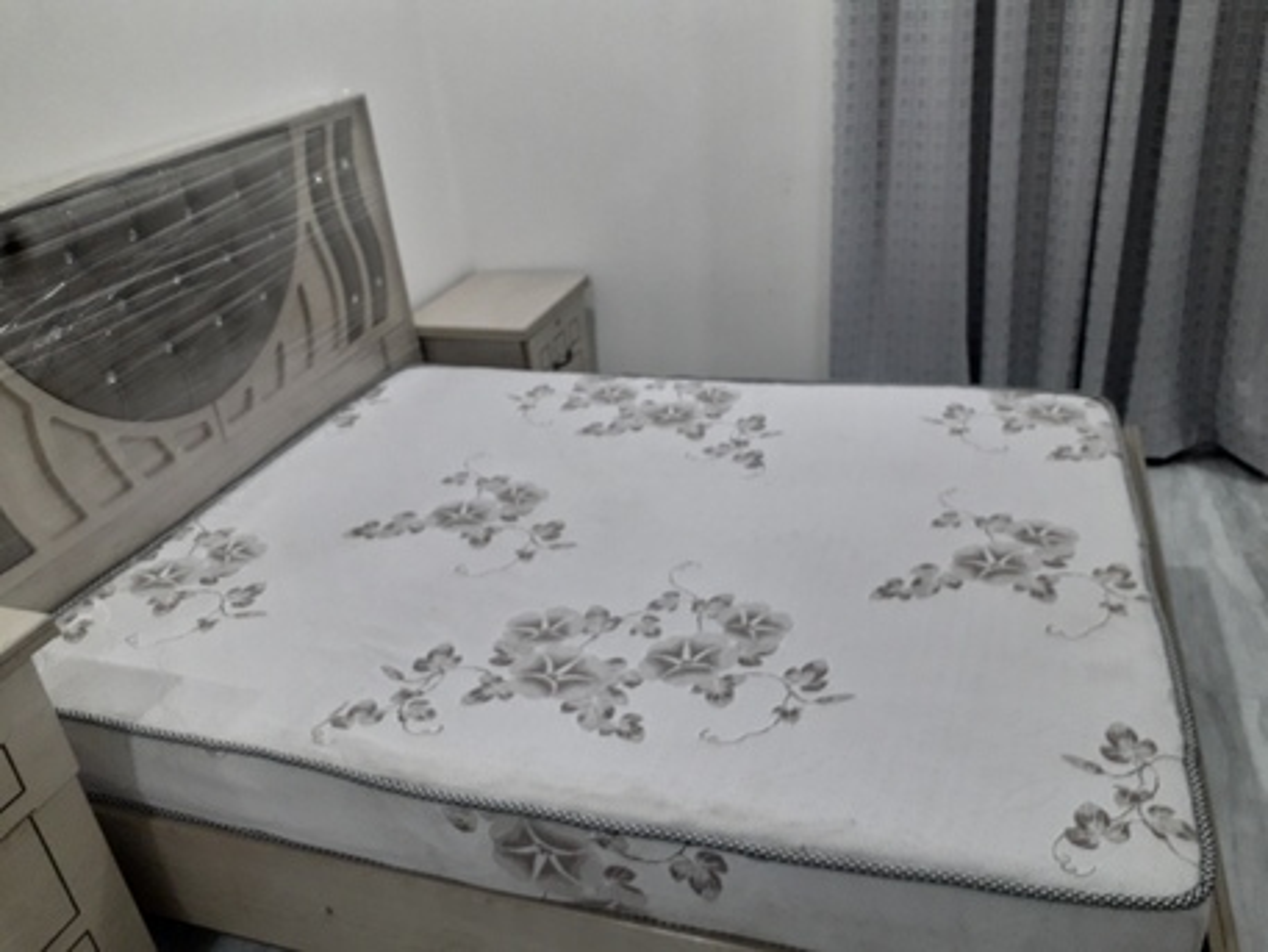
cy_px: 476
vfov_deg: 51.4
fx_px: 989
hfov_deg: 65.3
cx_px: 634
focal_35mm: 27
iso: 160
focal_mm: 3.6
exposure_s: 1/50
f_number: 1.9
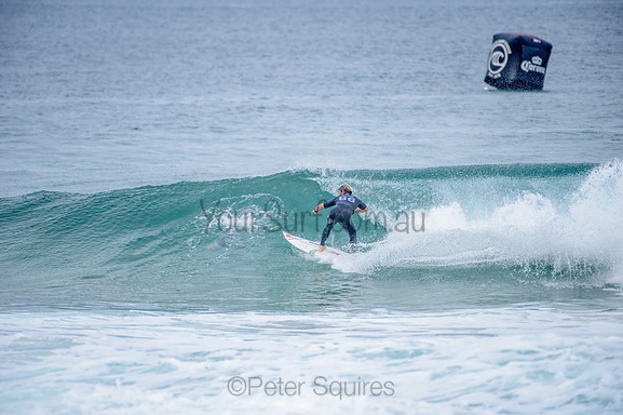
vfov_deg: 2.7
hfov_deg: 4.1
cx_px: 311
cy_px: 207
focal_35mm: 503
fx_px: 8699
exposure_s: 1/2000
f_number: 5.6
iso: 320
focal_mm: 500
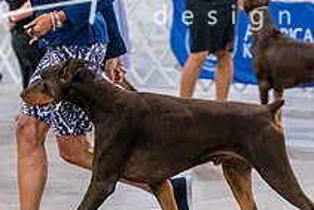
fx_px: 2592
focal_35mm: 297
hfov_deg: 6.9
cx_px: 106
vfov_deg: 4.6
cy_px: 62
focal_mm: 108
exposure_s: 1/320
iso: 6400
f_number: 3.2
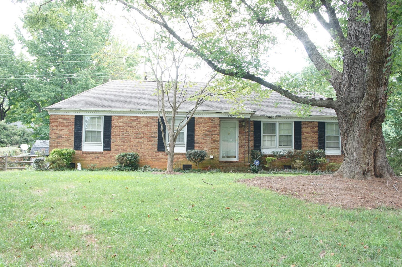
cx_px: 210
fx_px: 390
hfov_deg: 54.5
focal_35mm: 35
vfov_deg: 37.7
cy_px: 138
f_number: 4.5
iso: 200
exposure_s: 1/80
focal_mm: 22
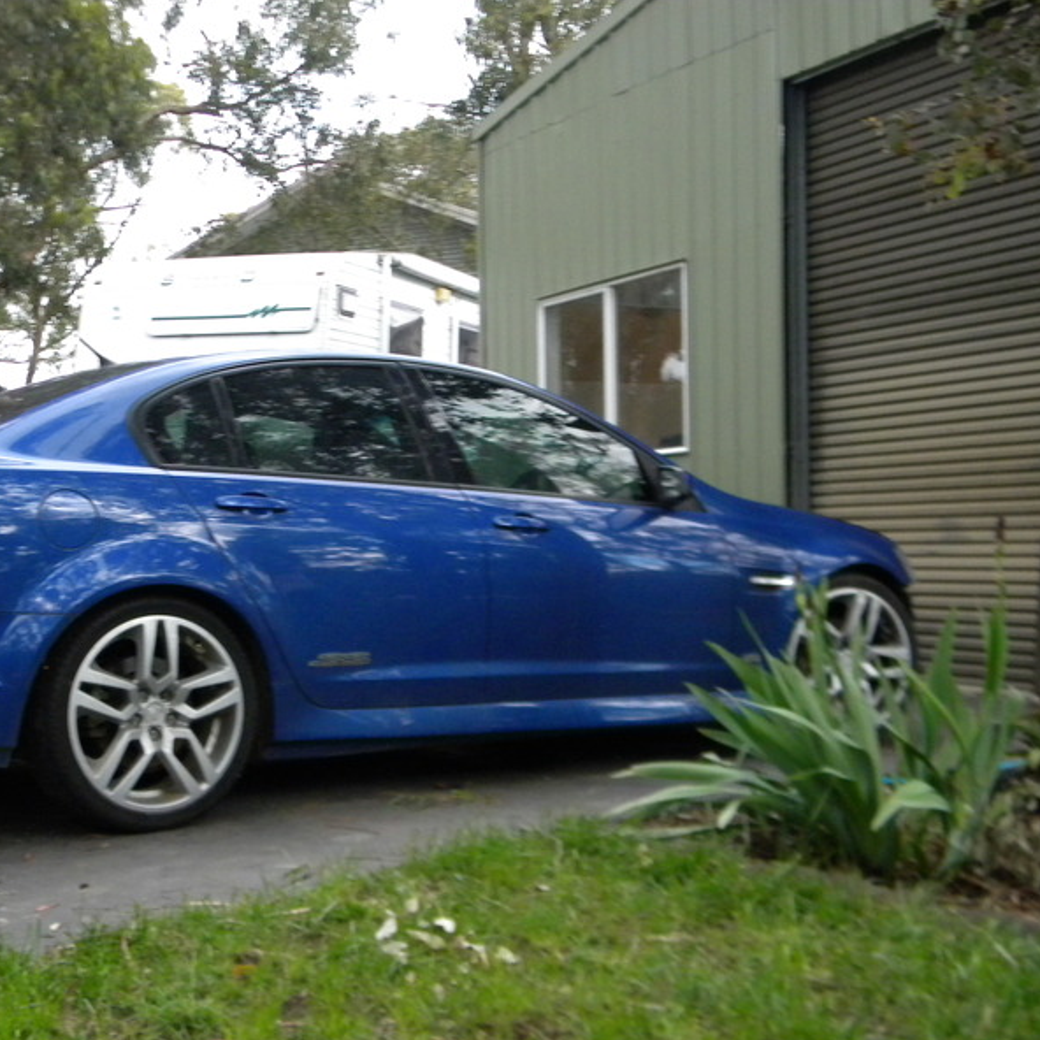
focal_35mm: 49
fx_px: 1666
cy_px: 522
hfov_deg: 34.3
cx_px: 344
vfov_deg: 34.7
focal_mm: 7.3
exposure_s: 1/570
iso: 400
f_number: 3.8
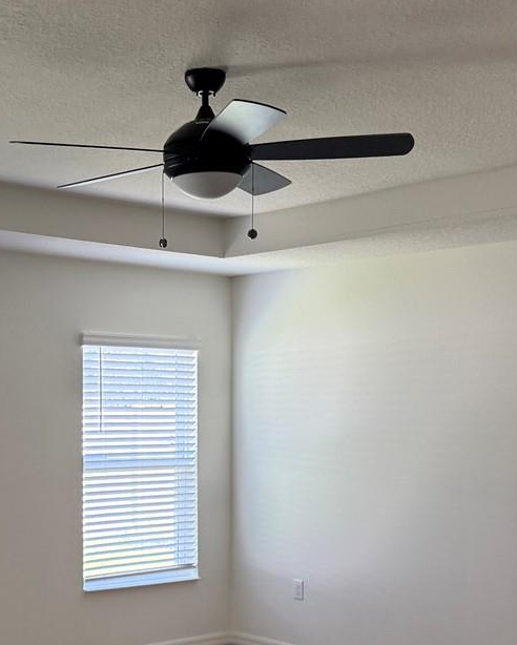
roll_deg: +0.0
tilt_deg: -4.7
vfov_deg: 30.2
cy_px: 511
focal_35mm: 61
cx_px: 209
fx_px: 1166
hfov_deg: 25.0
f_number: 1.78
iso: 200
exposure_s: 1/123
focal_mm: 6.76
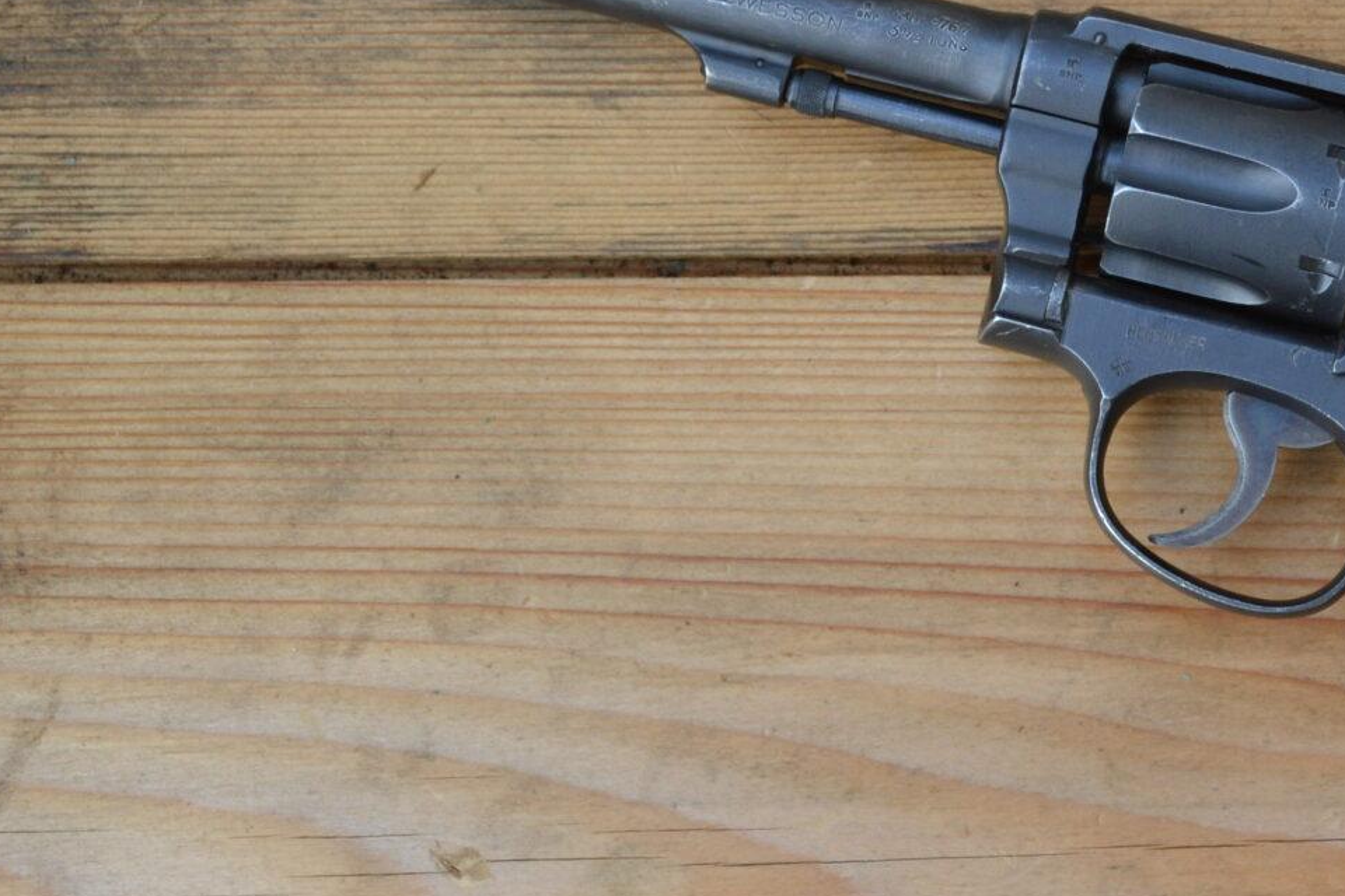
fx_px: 3250
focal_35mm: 87
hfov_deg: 23.0
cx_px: 1084
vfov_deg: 15.7
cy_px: 344
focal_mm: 29
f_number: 5.6
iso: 400
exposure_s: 1/125
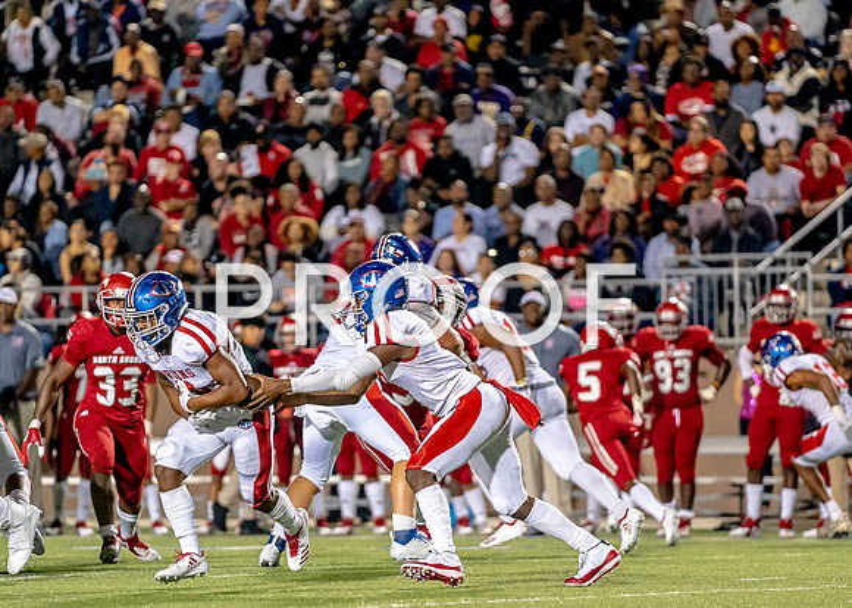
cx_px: 425
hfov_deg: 6.2
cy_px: 385
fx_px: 7851
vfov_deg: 4.4
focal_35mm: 325
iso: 6400
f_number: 2.8
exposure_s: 1/1000
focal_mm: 200
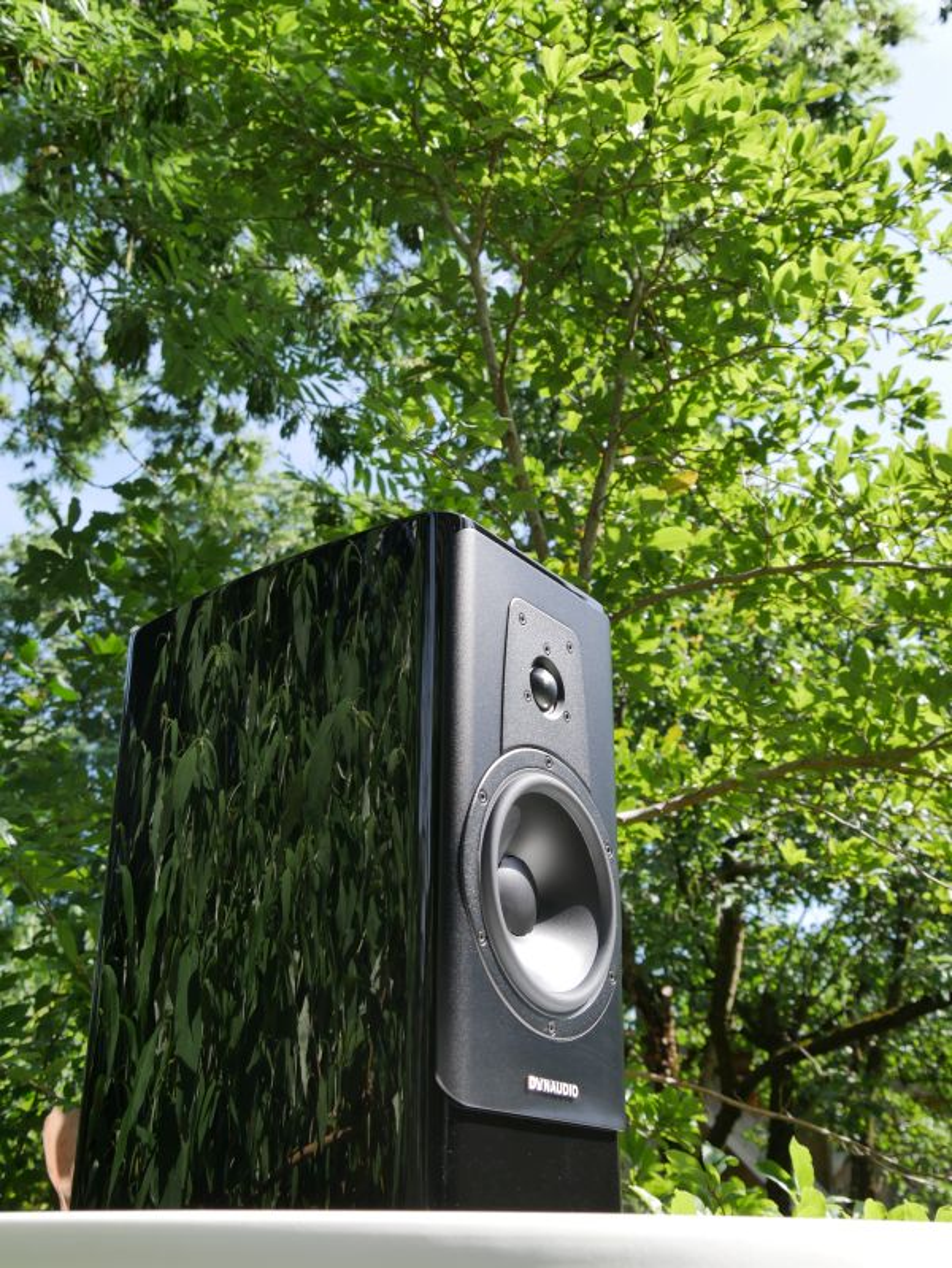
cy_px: 634
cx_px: 476
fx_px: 1539
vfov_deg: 44.8
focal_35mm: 42
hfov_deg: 34.4
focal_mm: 21
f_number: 5.6
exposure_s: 1/250
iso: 200
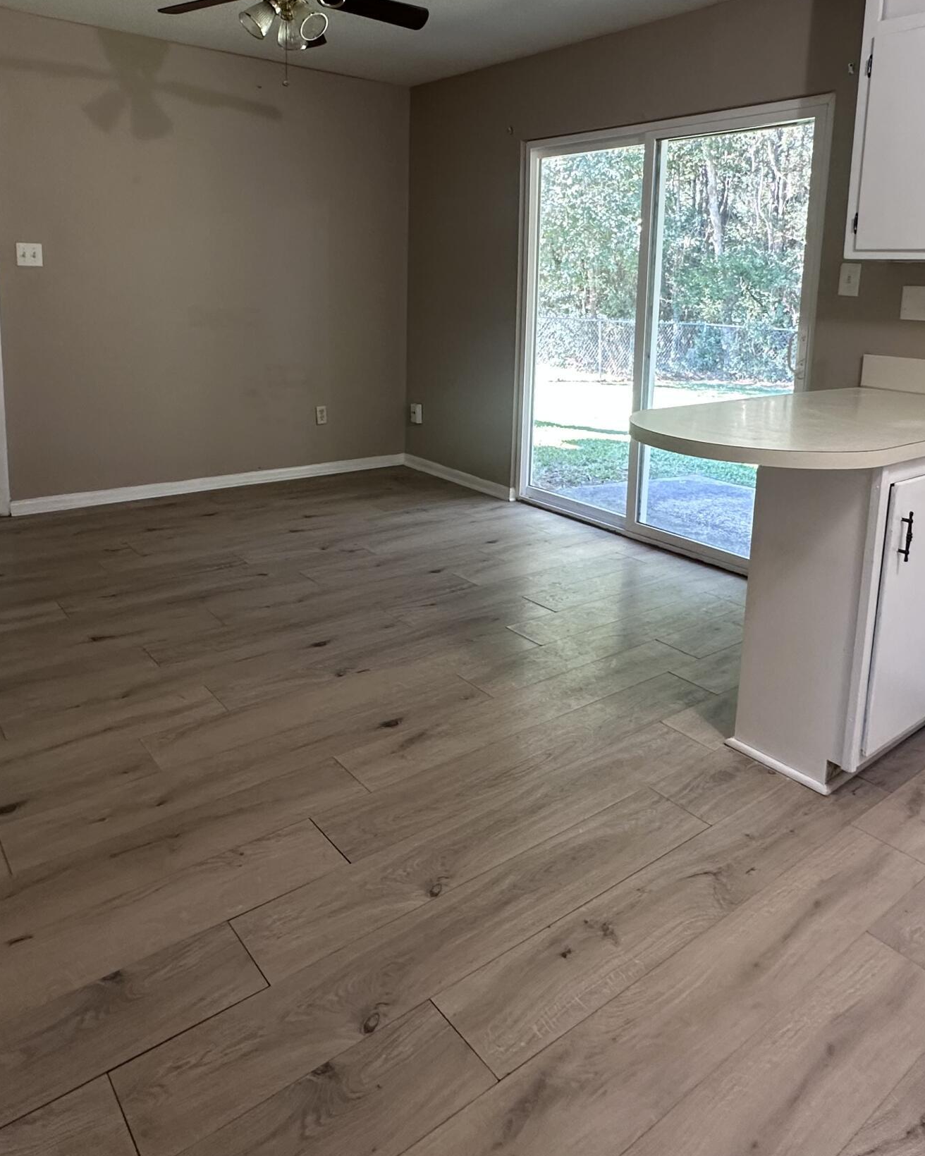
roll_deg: -1.9
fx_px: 856
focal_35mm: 25
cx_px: 479
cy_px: 401
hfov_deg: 56.8
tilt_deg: -8.6
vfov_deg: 66.6
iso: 200
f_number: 2.2
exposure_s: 1/60
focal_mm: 2.22
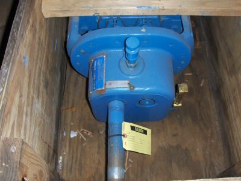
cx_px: 120
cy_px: 90
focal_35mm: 41
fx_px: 286
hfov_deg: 45.7
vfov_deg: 35.2
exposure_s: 1/60
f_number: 3.5
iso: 100
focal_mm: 6.5
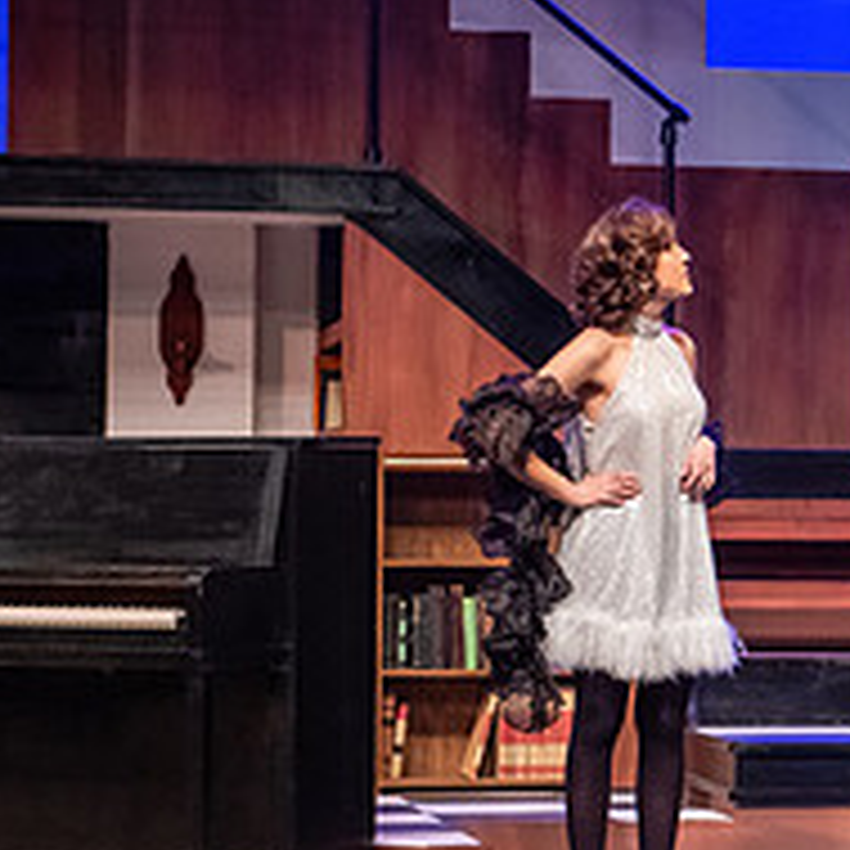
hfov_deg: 9.3
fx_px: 5084
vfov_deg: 9.6
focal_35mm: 183
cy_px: 380
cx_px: 1246
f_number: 3.2
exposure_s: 1/200
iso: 3200
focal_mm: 70
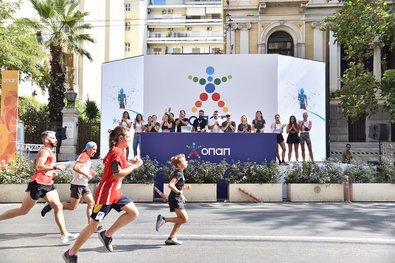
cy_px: 132
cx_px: 198
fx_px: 373
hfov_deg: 55.8
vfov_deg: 38.9
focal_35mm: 34
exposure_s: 1/1600
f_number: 4
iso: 500
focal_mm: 34
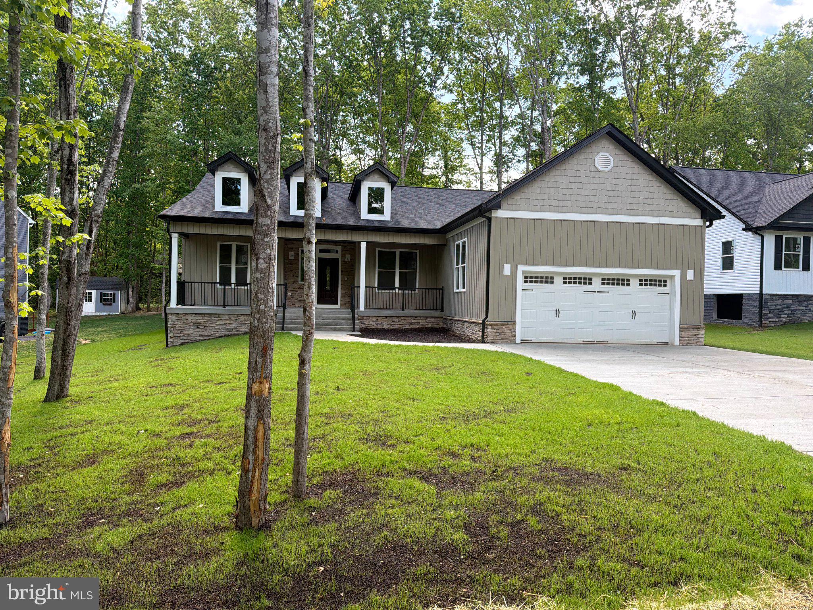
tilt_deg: -0.6
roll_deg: -1.5
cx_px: 406
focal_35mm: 24
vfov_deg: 56.8
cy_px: 305
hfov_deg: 71.6
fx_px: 564
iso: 100
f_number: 1.78
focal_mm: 6.76
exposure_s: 1/979
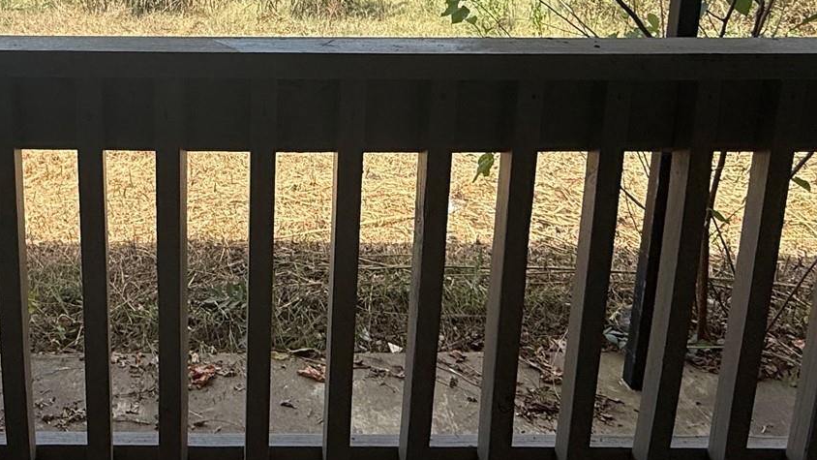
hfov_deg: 52.2
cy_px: 54
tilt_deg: -11.3
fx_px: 802
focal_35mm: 37
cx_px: 229
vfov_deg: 30.7
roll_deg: -0.3
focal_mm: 2.22
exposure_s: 1/1368
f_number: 2.2
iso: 50
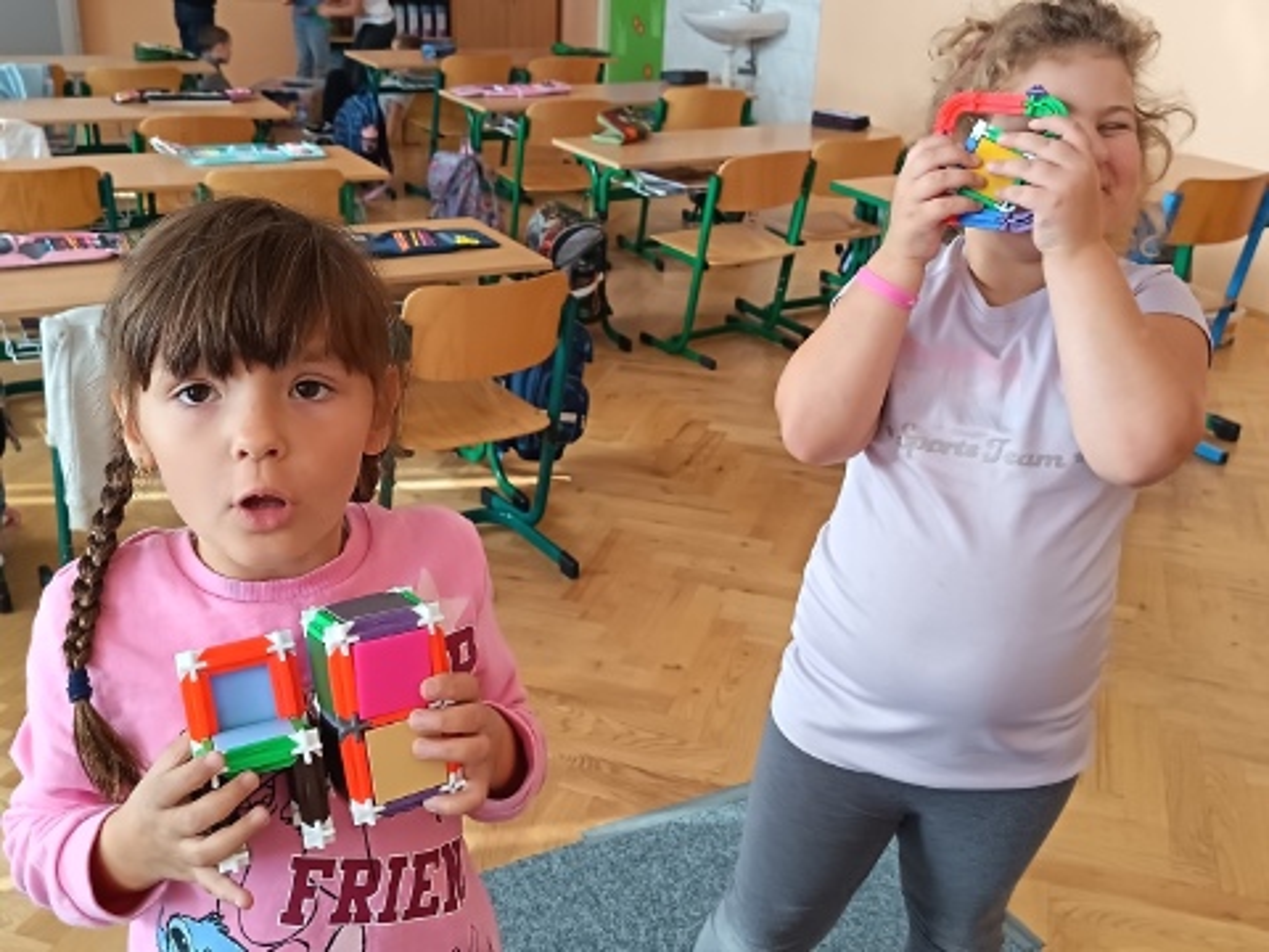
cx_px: 634
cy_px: 476
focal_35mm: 36
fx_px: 1320
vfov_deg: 39.7
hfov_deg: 51.4
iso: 946
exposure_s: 1/100
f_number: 1.75
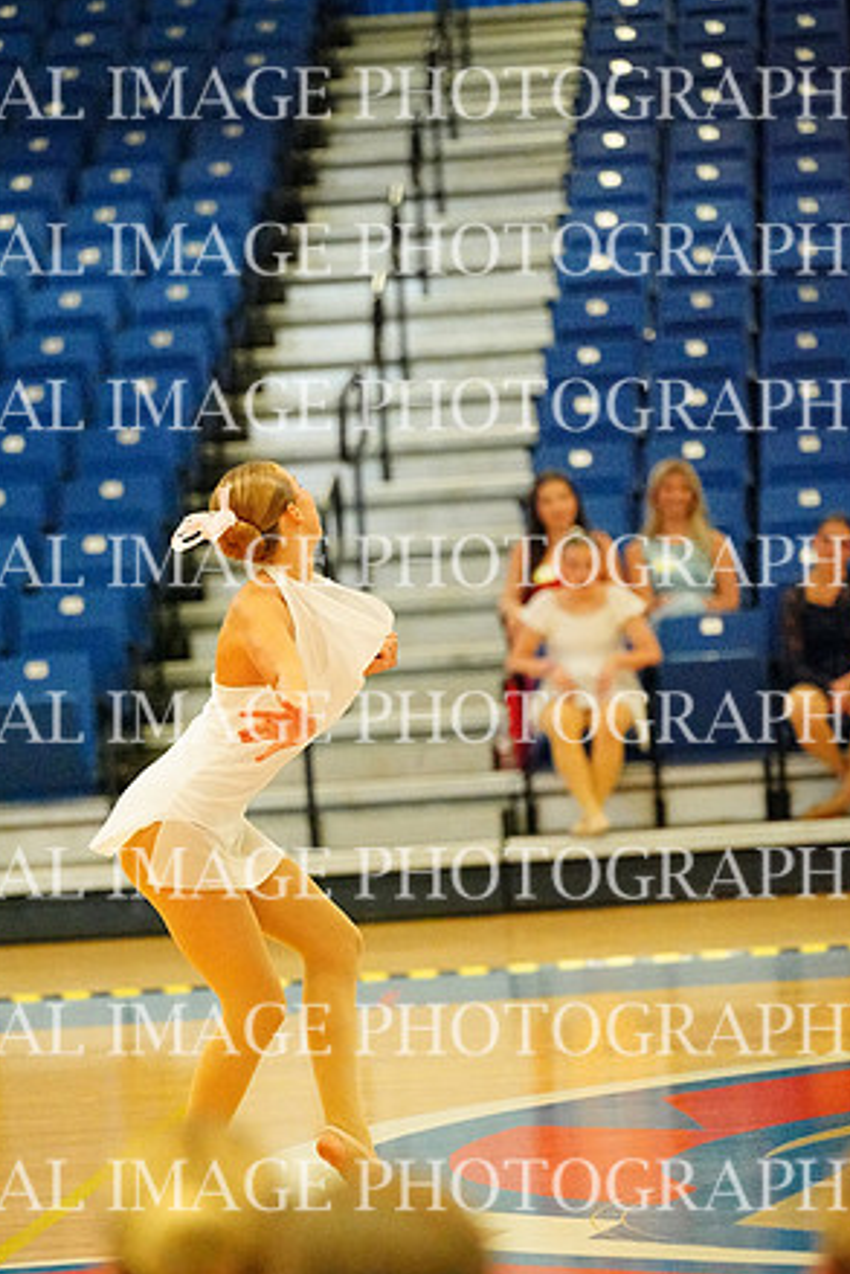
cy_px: 795
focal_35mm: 198
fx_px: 7006
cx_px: 335
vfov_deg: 10.4
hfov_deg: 6.9
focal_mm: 150
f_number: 2.8
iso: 25600
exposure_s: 1/1600
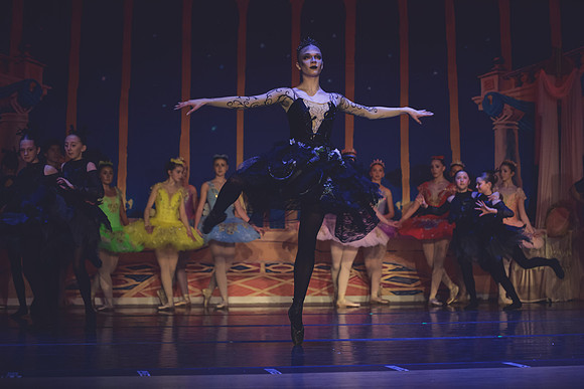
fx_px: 1254
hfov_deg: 26.2
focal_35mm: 77
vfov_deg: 17.7
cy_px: 189
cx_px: 313
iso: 3200
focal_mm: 70
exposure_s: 1/320
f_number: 2.8
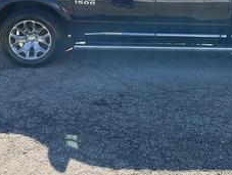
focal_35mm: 51
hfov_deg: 36.9
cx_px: 163
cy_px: 25
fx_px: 342
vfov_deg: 27.8
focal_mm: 3
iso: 25
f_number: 1.8
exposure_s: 1/781
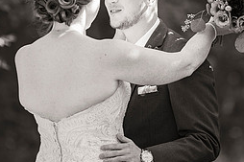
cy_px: 12
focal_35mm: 457
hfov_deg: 4.5
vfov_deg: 3.0
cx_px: 159
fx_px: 3095
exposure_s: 1/400
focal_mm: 200
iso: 400
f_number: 2.8
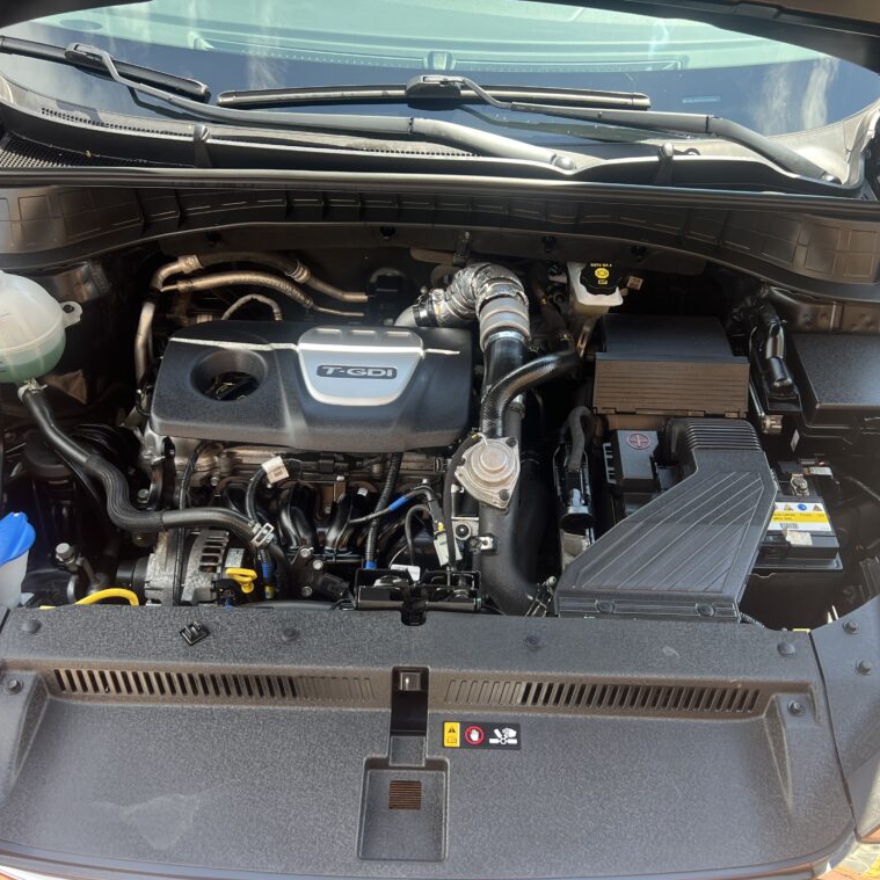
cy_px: 444
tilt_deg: -45.7
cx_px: 472
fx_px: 892
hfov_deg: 52.5
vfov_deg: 52.5
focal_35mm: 31
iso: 50
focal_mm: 5.7
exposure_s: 1/231
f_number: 1.5
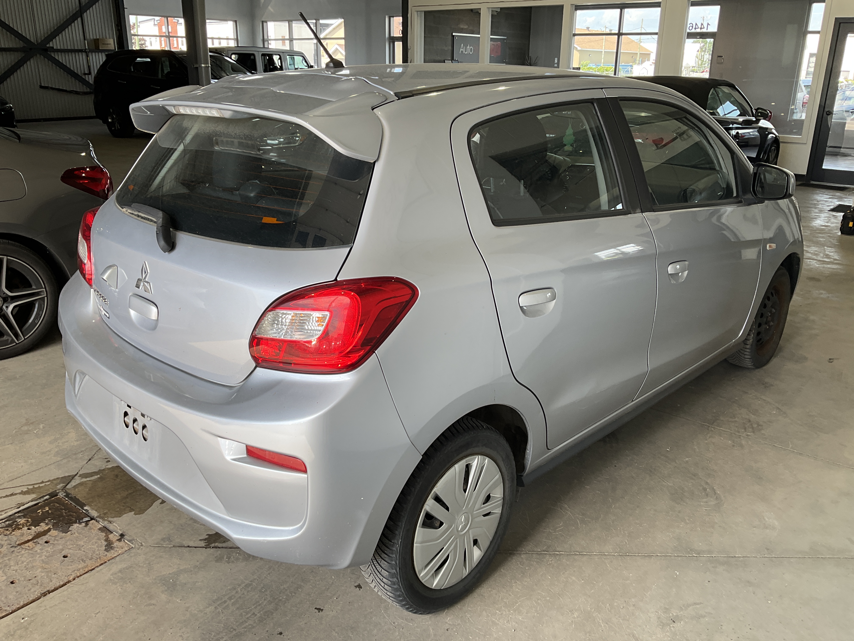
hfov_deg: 61.7
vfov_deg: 48.2
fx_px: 715
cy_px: 320
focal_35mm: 29
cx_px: 427
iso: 20
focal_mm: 3
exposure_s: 1/158
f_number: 1.8
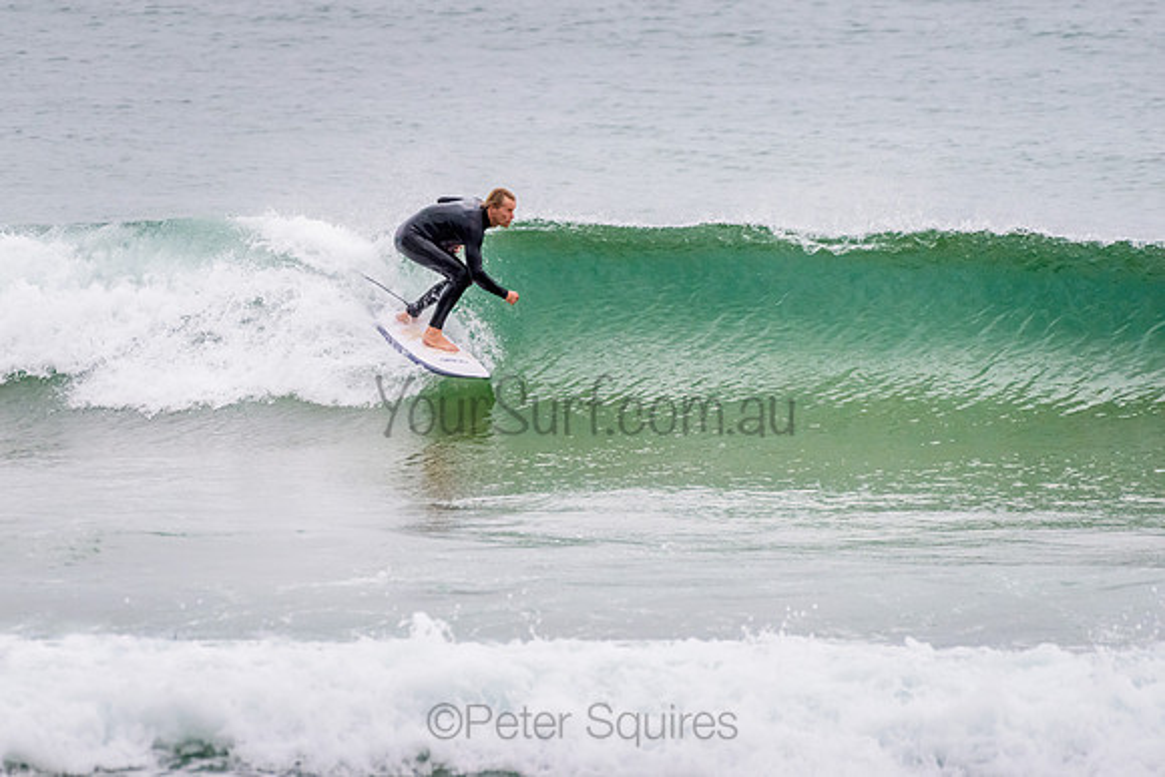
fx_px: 19852
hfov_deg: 3.4
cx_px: 450
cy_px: 316
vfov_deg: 2.2
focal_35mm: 613
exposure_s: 1/1000
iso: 1000
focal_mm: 500
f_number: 5.6
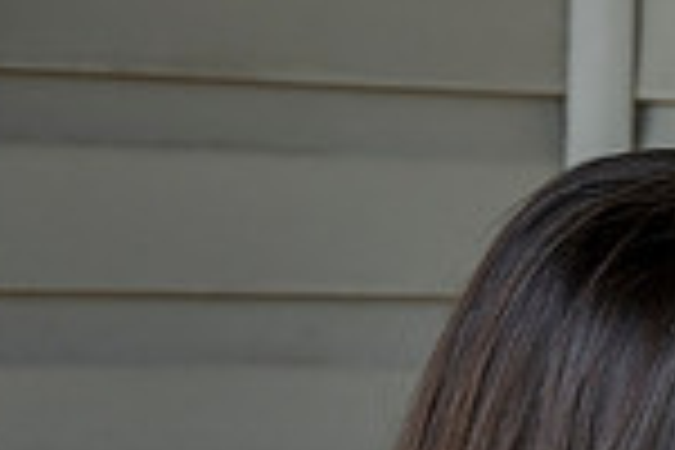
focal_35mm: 259
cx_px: 1094
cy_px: 826
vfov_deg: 5.2
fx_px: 4856
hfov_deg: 7.8
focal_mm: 67
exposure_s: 1/640
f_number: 4.5
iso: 400
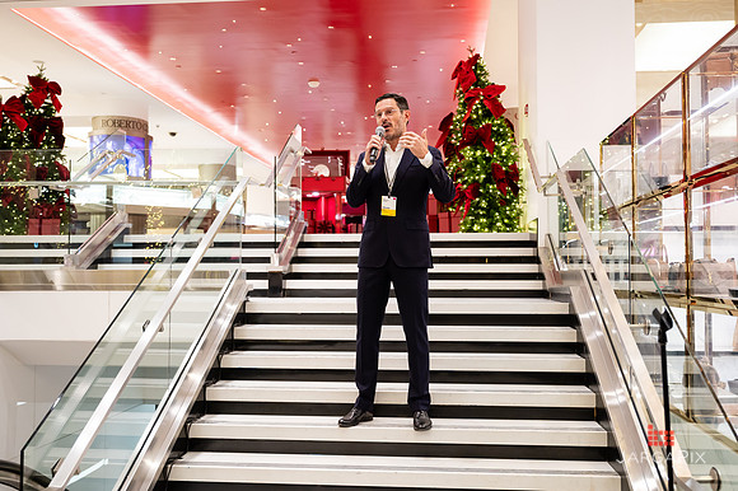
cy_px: 239
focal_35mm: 35
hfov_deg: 54.1
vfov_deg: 37.6
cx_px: 370
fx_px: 722
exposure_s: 1/160
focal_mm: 33
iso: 1250
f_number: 3.2
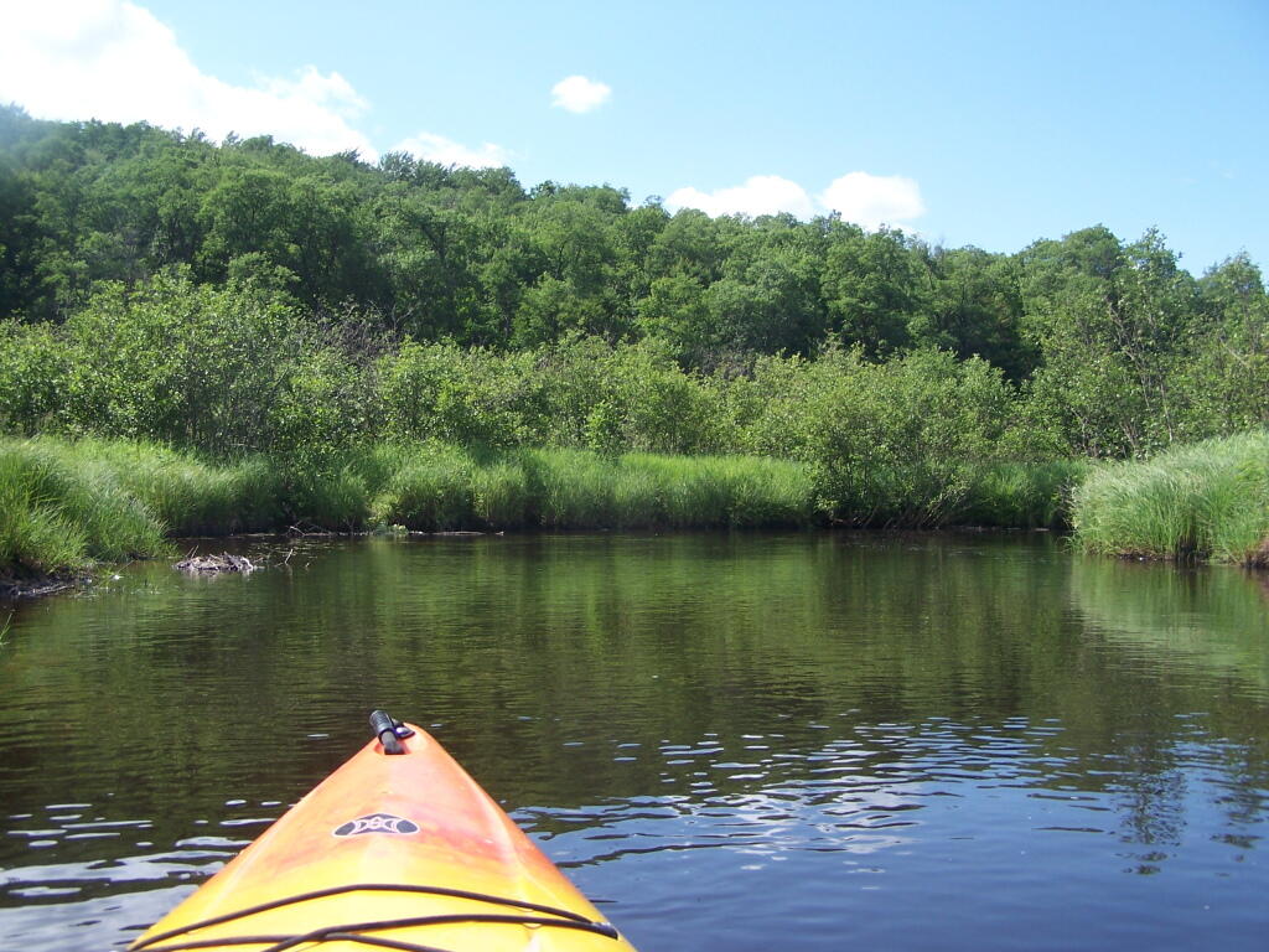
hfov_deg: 49.0
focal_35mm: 38
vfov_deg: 37.7
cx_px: 634
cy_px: 476
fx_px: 1393
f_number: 2.8
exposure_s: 1/640
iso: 80
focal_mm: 6.3
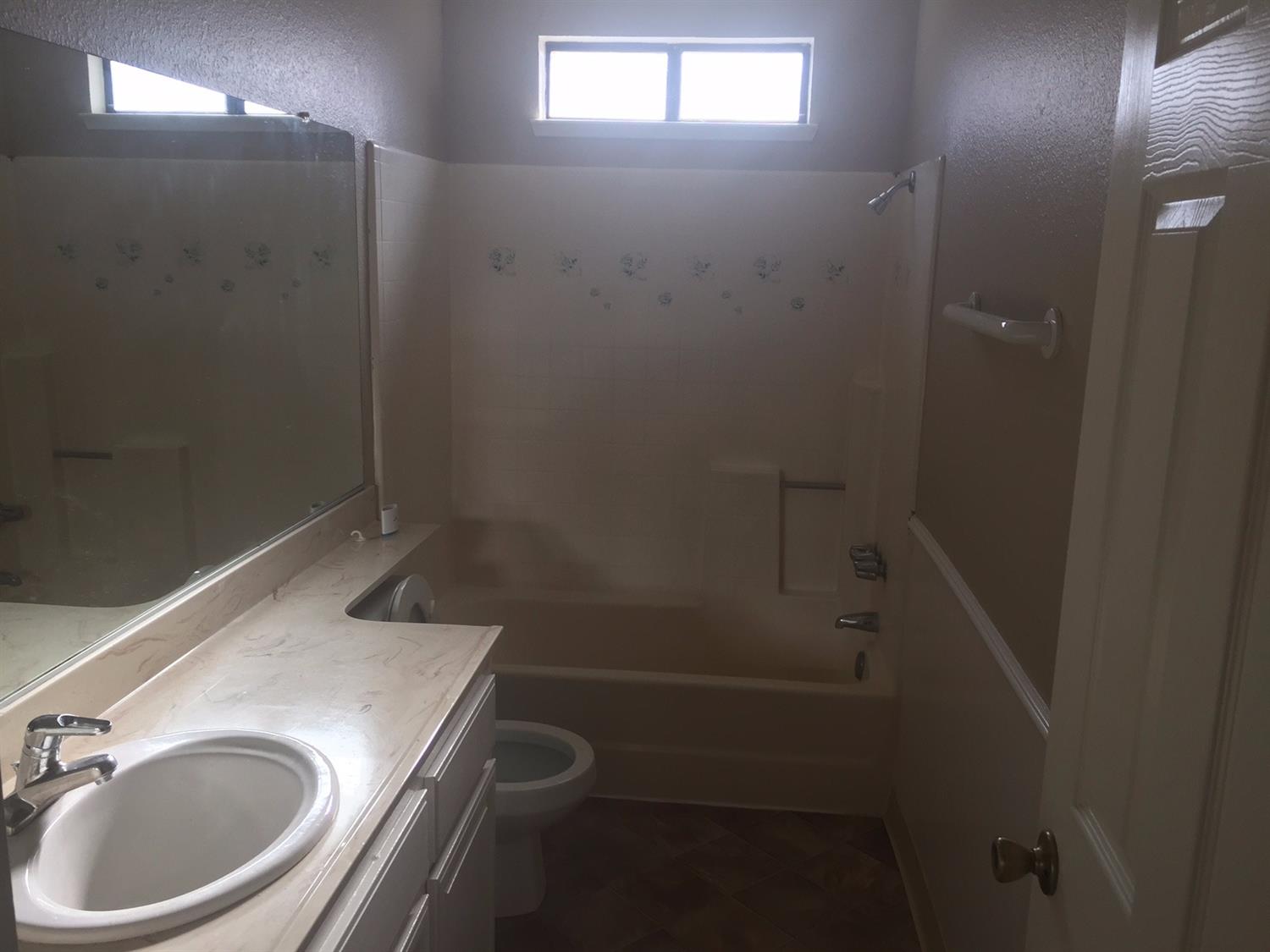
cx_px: 635
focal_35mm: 29
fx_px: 1064
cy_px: 476
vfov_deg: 48.2
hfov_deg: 61.7
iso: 32
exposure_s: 1/120
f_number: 2.2
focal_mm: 4.15
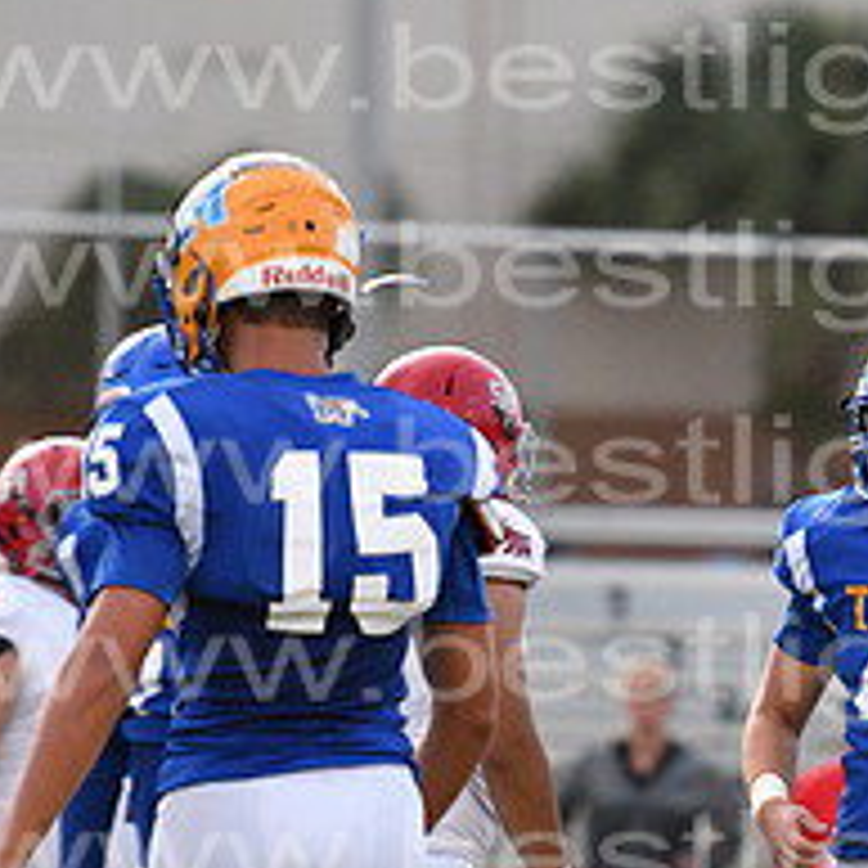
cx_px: 998
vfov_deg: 2.5
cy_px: 767
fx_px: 20150
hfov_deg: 2.5
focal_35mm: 710
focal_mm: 185
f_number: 3.2
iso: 1600
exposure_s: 1/1000
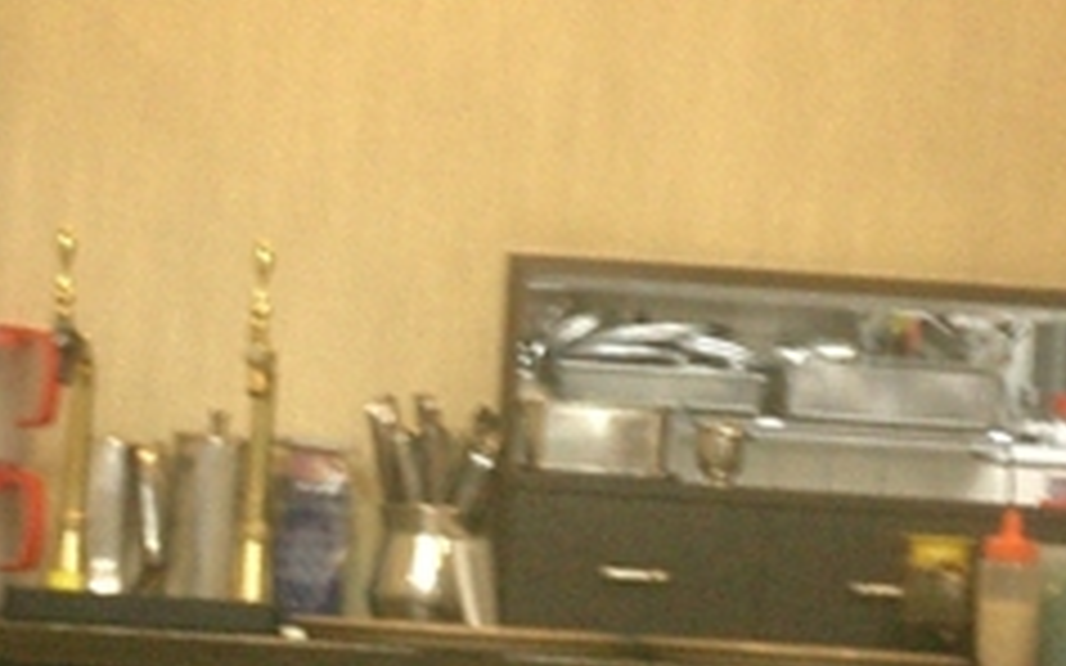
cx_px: 571
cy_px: 356
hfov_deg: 16.7
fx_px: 3631
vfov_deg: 10.5
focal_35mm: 125
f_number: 4.2
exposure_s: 1/15
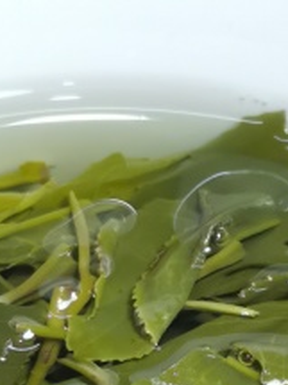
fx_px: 2920
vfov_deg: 7.5
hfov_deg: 5.6
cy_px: 339
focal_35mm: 263
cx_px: 131
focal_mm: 5.58
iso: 160
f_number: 1.8
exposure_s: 1/120
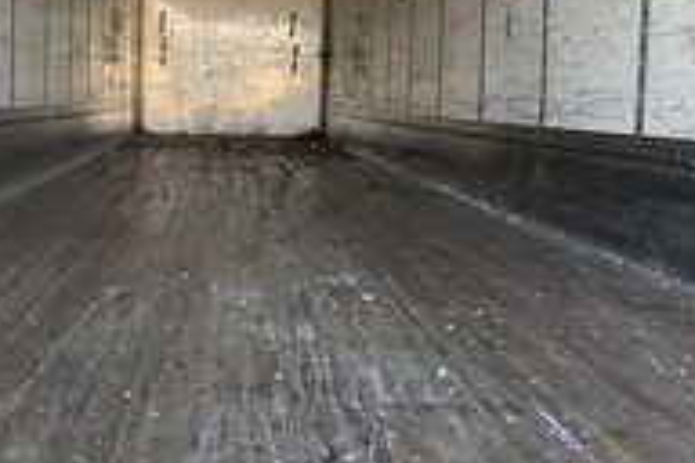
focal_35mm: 63
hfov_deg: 31.9
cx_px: 304
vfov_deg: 21.6
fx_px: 1216
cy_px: 203
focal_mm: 3
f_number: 1.8
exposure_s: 1/122
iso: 40
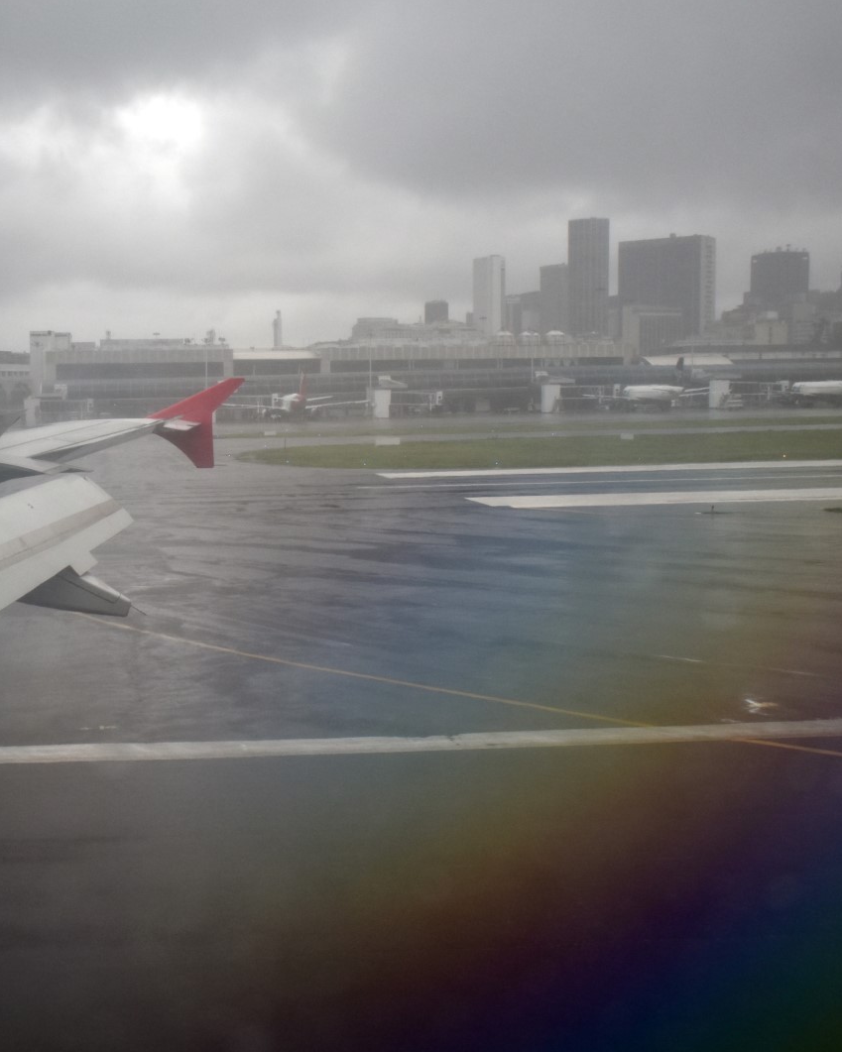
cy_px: 525
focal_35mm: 43
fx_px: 1339
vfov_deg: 42.9
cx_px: 195
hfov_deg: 34.1
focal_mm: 20
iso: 450
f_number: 4
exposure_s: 1/1000
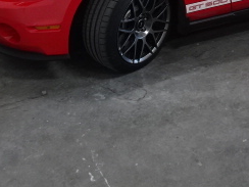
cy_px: -41
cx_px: 178
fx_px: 453
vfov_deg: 21.5
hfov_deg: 30.4
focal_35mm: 63
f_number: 3.5
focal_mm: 4.1
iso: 400
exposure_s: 1/100
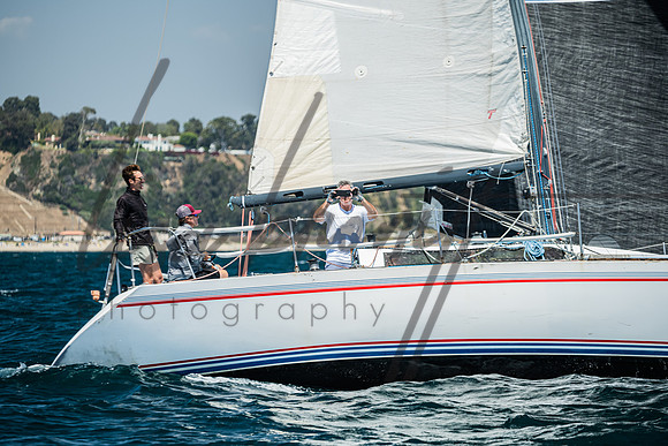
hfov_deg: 7.4
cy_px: 227
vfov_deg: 4.9
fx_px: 5177
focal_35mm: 279
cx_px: 309
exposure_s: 1/640
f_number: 5.6
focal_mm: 250
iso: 320
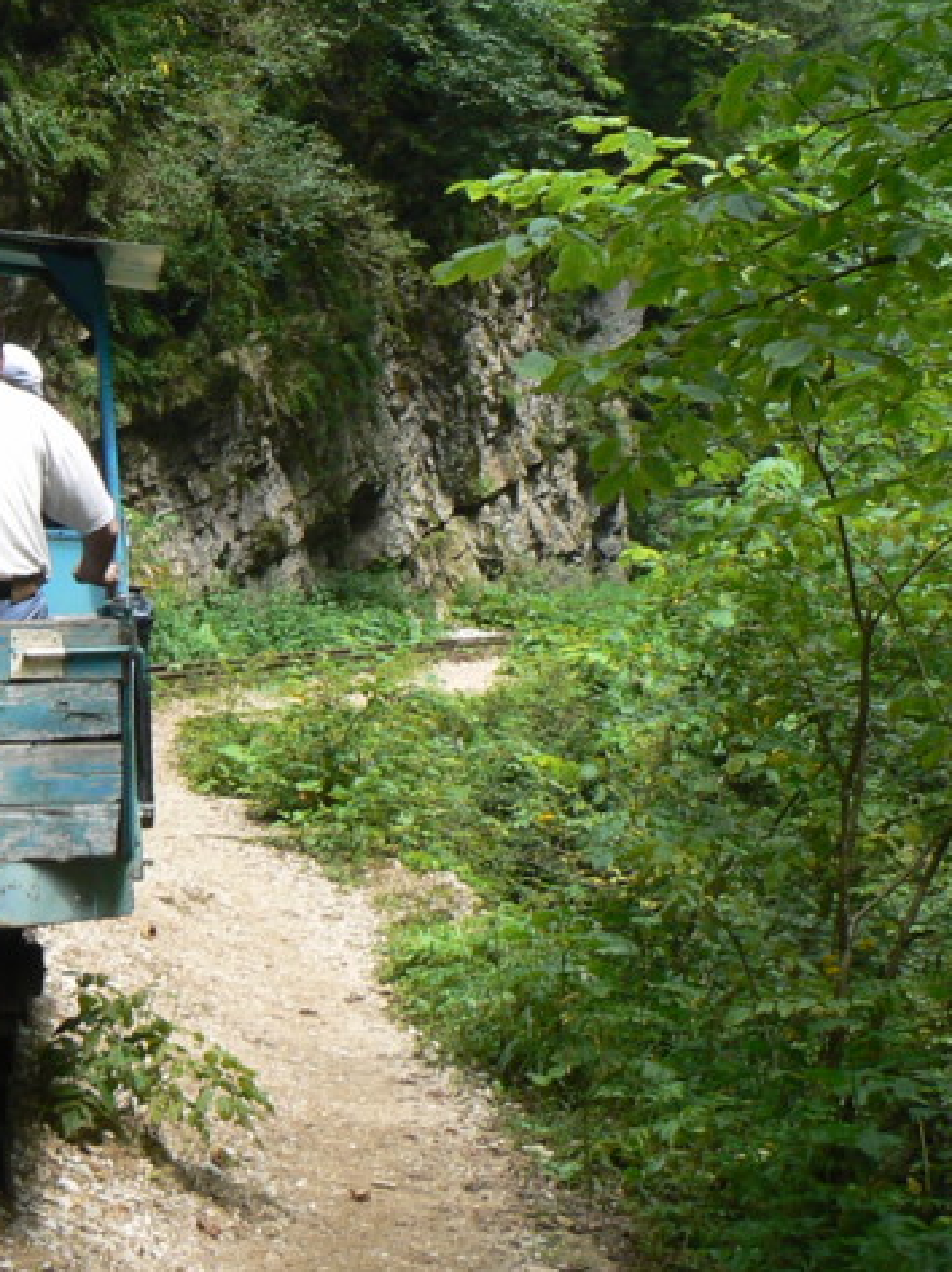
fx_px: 2864
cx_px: -81
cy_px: 288
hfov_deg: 18.2
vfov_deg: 24.7
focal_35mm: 78
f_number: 5
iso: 80
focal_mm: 6
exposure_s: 1/125
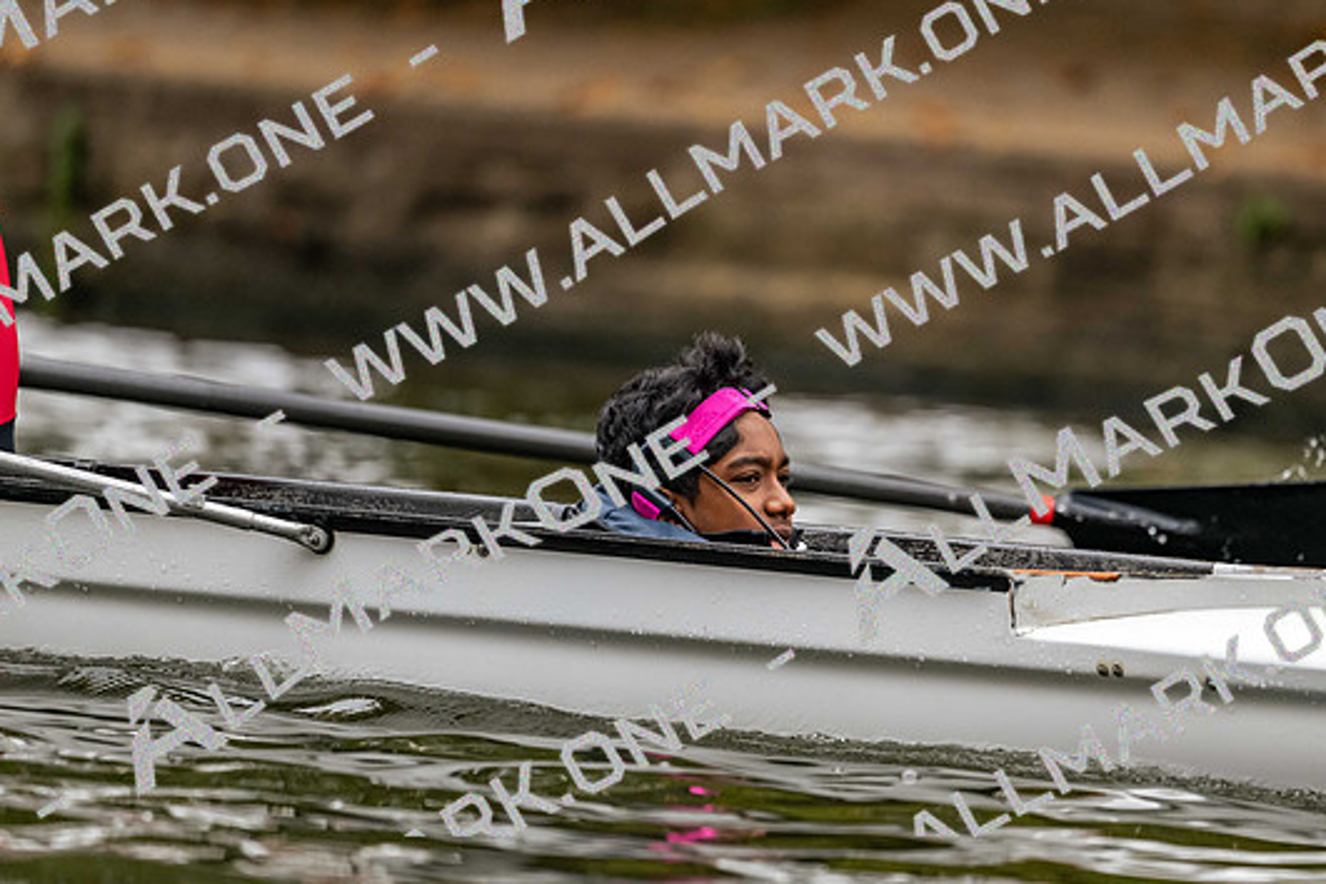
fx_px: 16095
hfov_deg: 4.7
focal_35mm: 437
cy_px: 408
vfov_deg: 3.1
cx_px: 634
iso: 2800
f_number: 4.5
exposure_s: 1/2000
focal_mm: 400
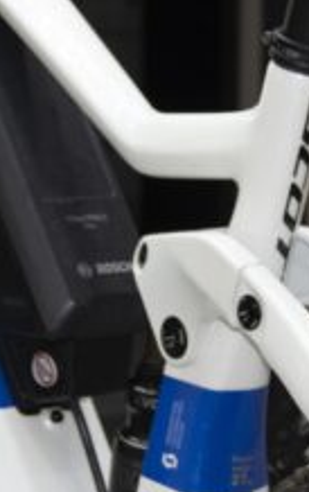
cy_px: 287
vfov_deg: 12.2
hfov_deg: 7.7
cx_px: 214
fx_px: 2308
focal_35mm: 172
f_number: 4.5
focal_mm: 32
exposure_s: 1/100
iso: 400
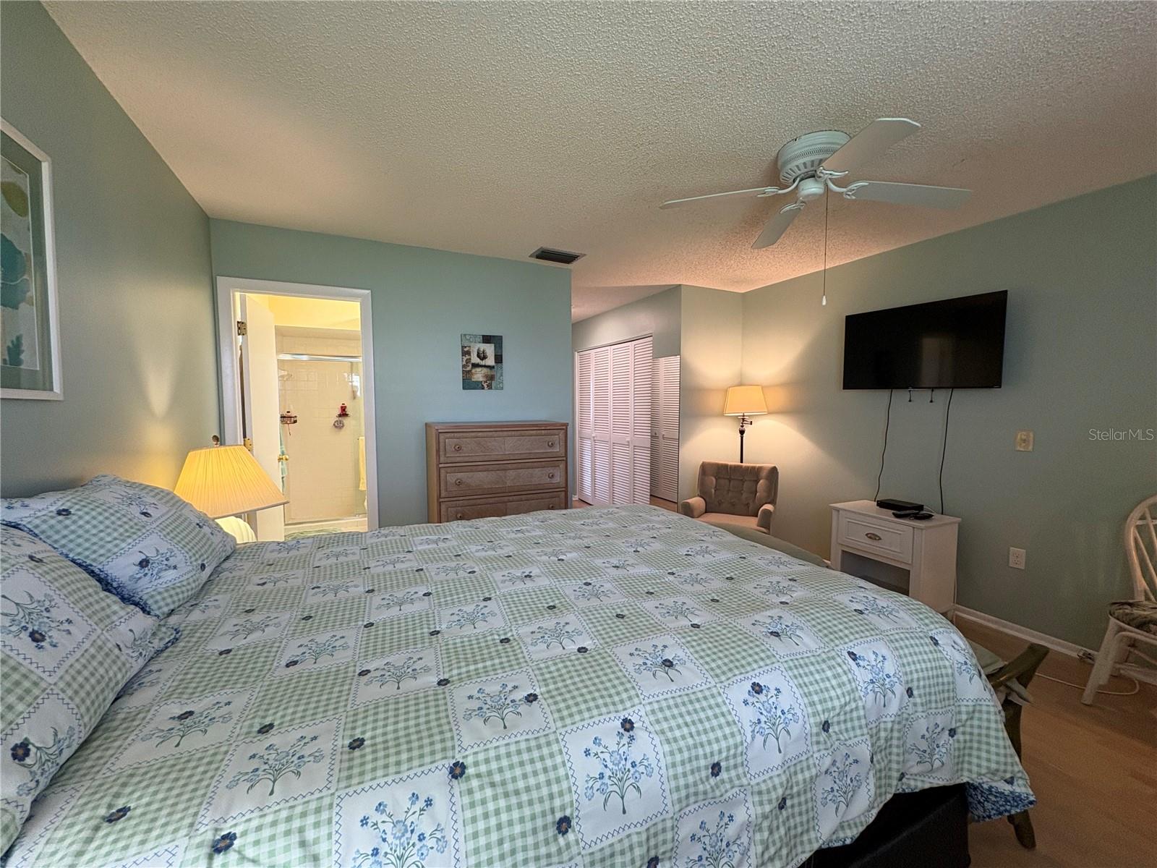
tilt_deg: -3.2
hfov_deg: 102.1
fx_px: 468
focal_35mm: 14
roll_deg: +1.2
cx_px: 578
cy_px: 434
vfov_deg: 85.7
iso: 160
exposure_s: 1/60
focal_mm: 2.22
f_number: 2.2
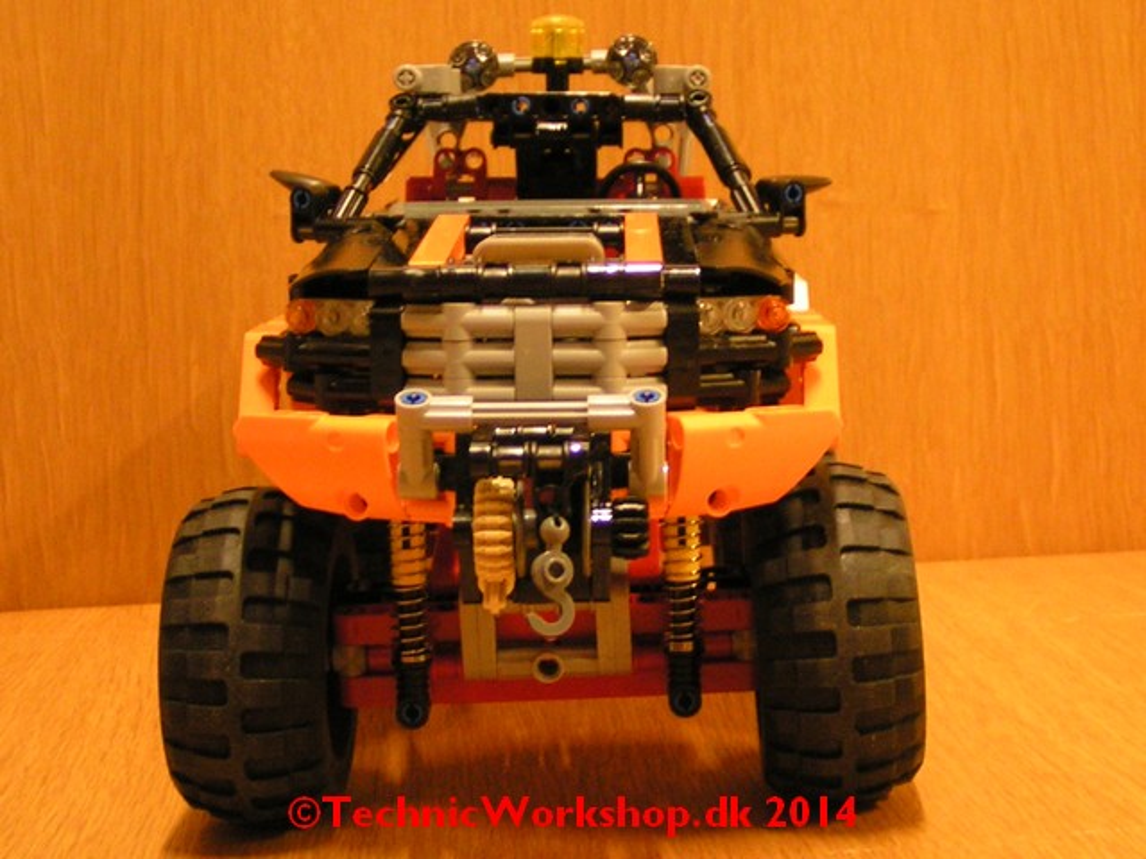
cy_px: 430
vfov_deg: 35.1
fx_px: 1357
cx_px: 573
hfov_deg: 45.8
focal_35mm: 41
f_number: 2.8
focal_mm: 6.3
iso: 200
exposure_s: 1/4
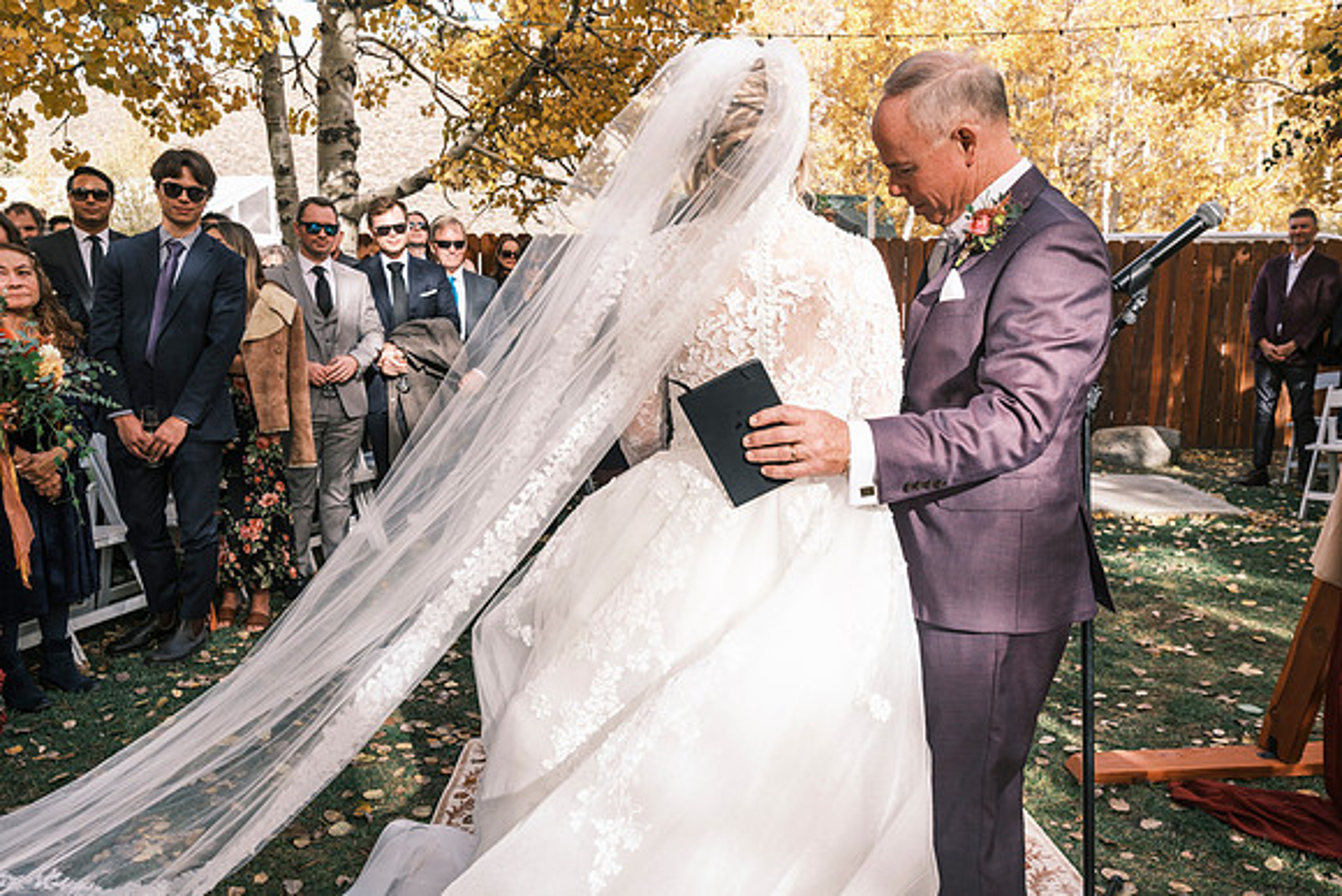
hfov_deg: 67.4
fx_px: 1007
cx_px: 671
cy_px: 448
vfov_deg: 48.0
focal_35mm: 27
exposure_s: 1/125
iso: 160
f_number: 5.6
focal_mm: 18
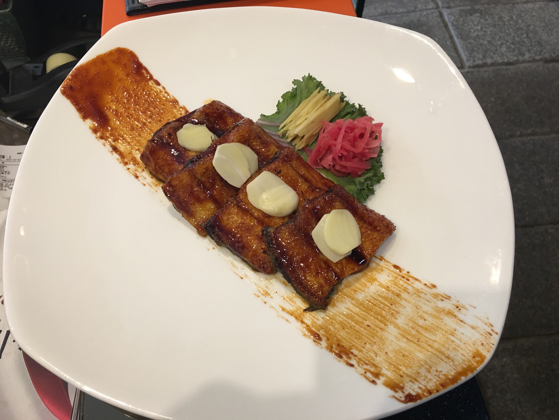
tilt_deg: -59.5
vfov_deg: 48.2
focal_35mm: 29
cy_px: 210
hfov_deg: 61.7
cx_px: 280
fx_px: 468
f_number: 2.2
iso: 50
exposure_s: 1/15
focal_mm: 4.15
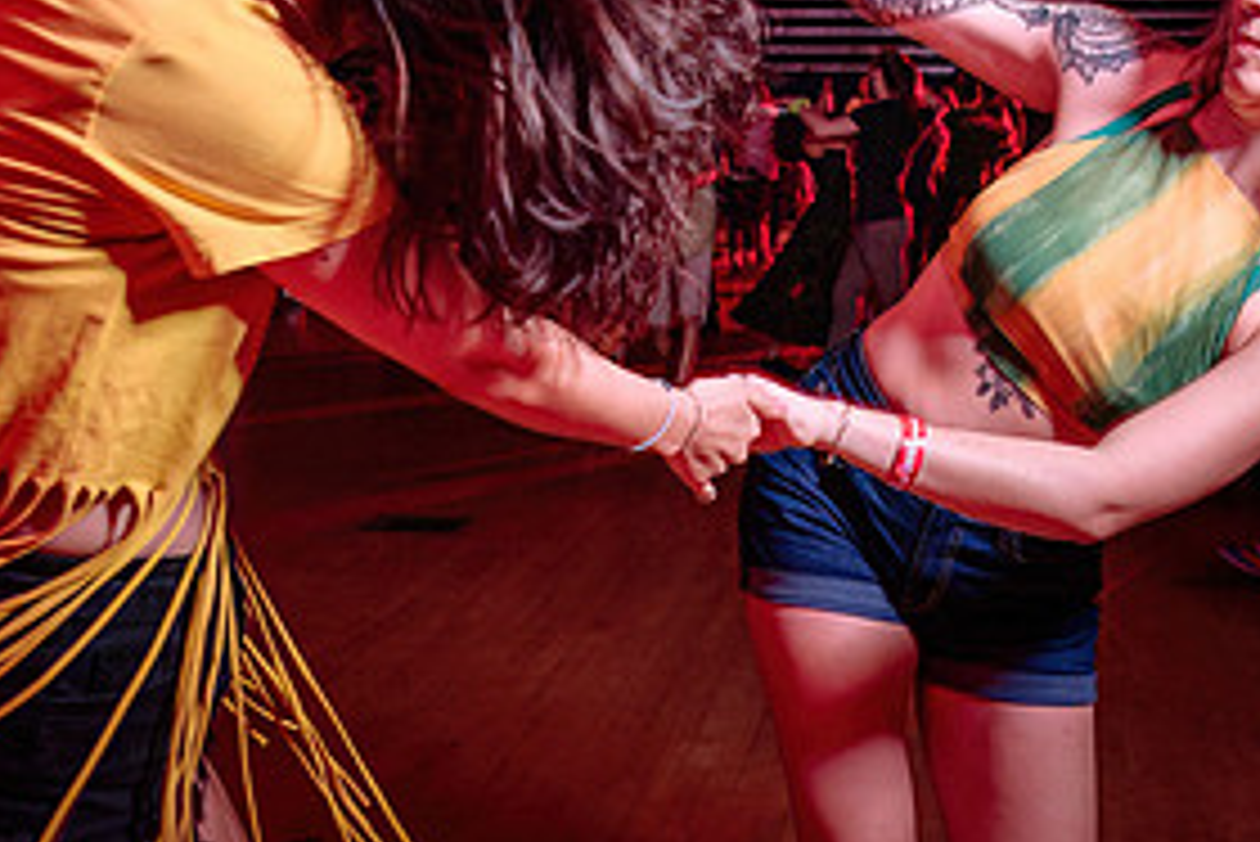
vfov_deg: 23.0
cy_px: 316
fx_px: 2066
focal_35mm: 59
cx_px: 709
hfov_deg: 33.9
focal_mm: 24
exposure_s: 1/60
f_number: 3.2
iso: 1000
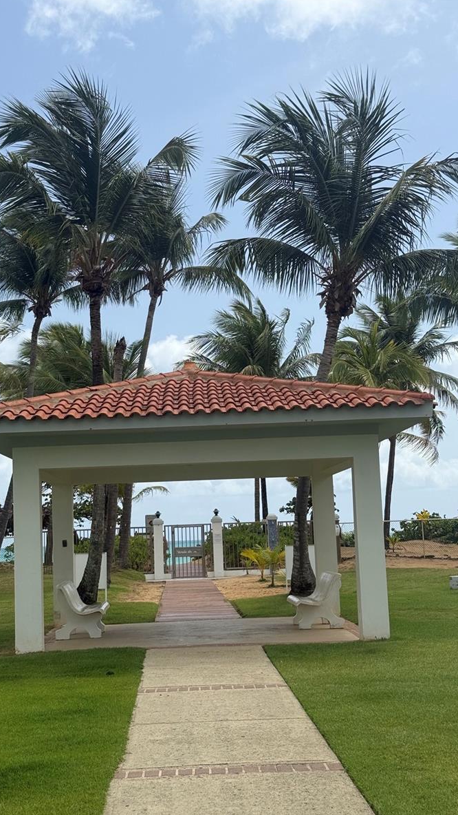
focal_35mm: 53
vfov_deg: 39.2
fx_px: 1144
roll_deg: +1.3
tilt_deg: +6.1
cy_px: 409
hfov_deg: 22.6
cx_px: 200
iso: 64
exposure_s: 1/6536
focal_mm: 6.76
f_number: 1.78
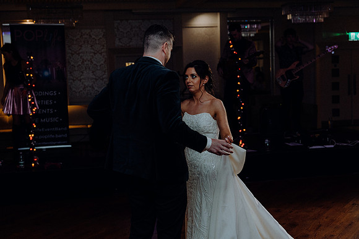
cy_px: 120
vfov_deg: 27.5
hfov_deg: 40.3
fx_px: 489
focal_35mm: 49
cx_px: 180
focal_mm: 49
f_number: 3.5
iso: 2500
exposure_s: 1/160
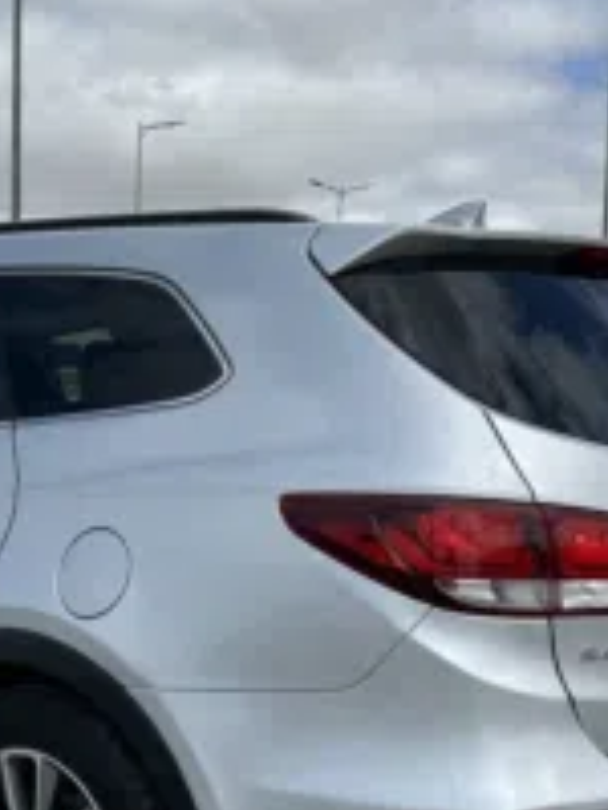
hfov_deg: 22.6
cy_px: 557
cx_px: 126
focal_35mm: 64
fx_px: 1499
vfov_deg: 30.0
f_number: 1.78
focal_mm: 6.86
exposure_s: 1/7576
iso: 80
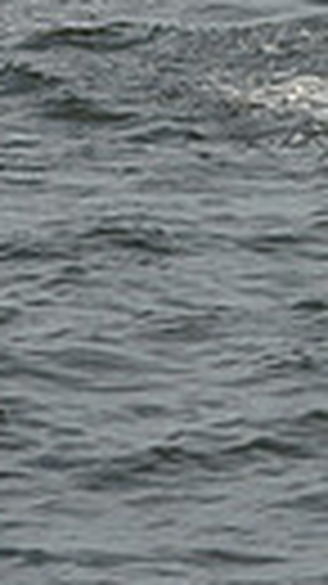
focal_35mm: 328
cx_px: 1272
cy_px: -268
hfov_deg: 3.5
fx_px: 5078
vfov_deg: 6.5
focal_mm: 70
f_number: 9
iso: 280
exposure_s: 1/1600
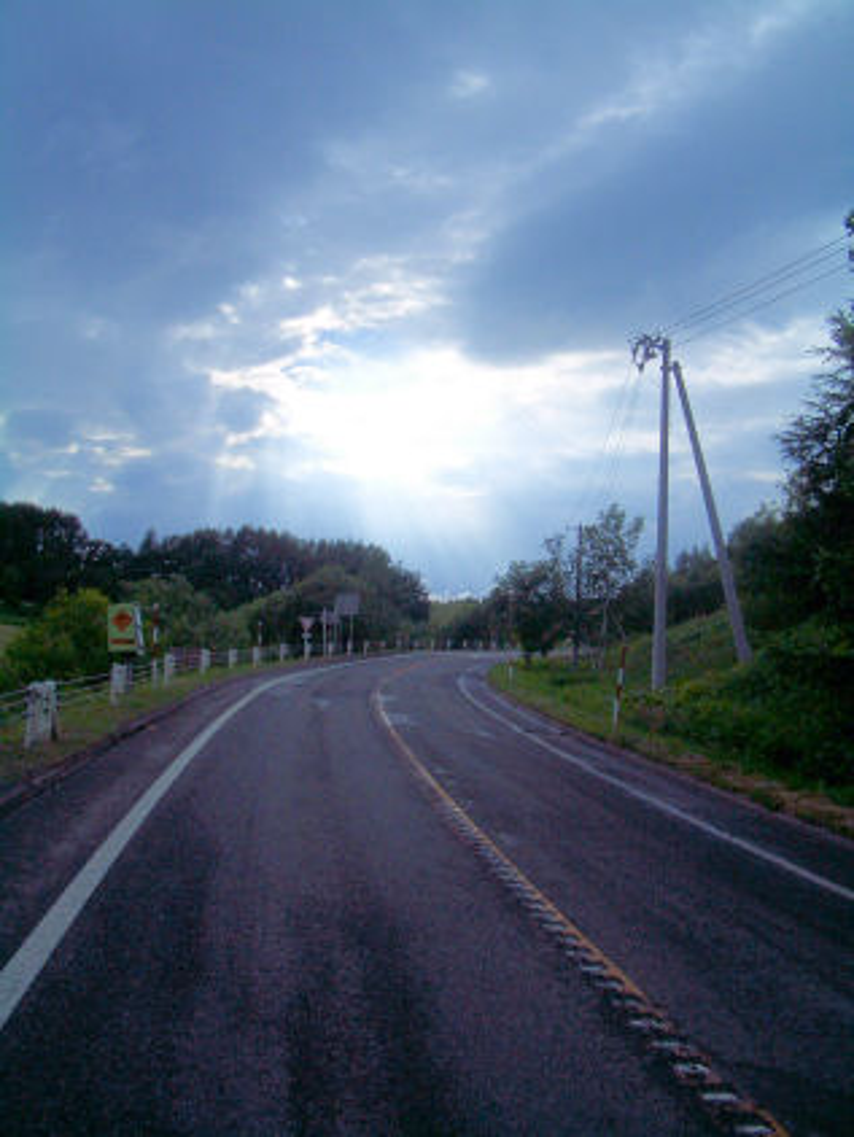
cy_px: 568
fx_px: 1150
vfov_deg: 52.6
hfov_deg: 40.7
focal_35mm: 35
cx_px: 427
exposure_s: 1/1600
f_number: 4.3
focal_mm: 5.8
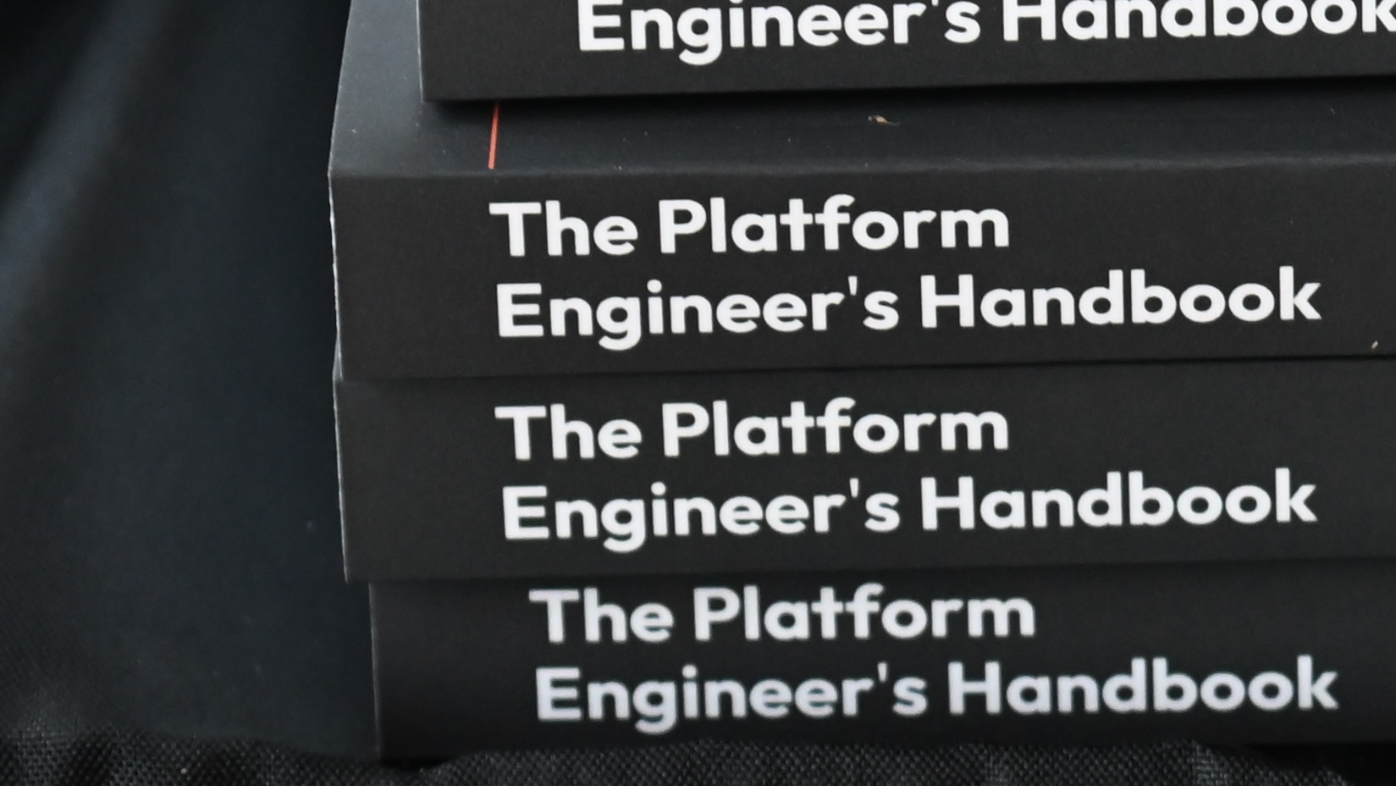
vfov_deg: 3.8
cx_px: 1614
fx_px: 11661
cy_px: -590
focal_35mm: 315
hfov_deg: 6.8
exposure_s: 1/200
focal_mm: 82
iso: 1600
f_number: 5
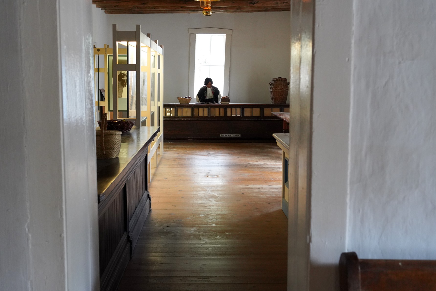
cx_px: 202
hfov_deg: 41.9
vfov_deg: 28.7
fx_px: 569
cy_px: 146
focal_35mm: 47
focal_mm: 42
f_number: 5.6
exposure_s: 1/100
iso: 3200
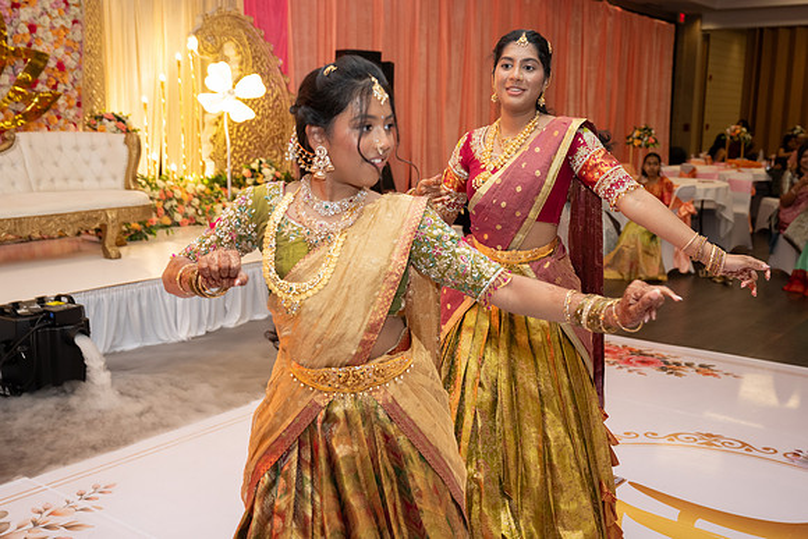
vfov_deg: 34.6
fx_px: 864
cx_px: 404
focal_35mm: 39
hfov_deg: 50.1
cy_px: 270
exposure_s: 1/160
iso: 1250
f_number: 4
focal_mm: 37
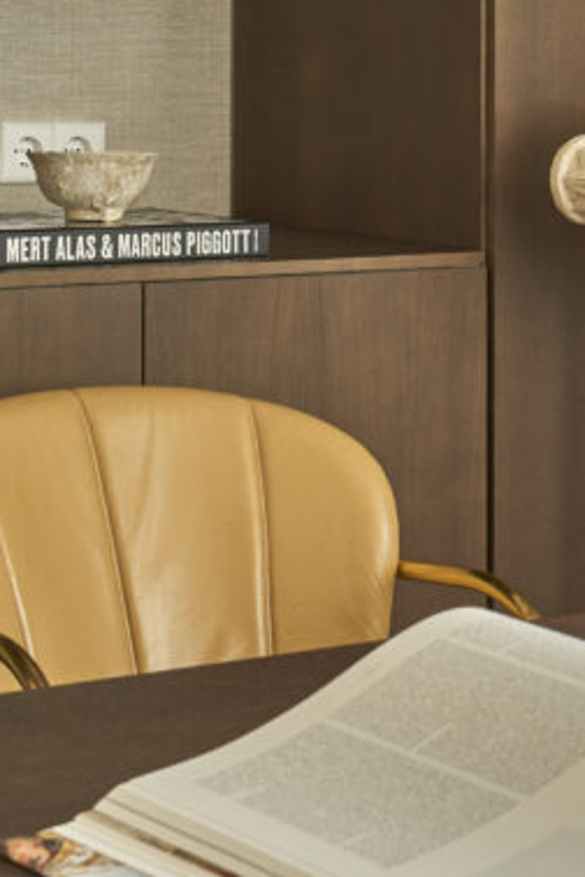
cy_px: -16
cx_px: 783
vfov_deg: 17.9
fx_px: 2705
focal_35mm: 111
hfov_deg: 12.0
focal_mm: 41
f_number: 10
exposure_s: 1
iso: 100
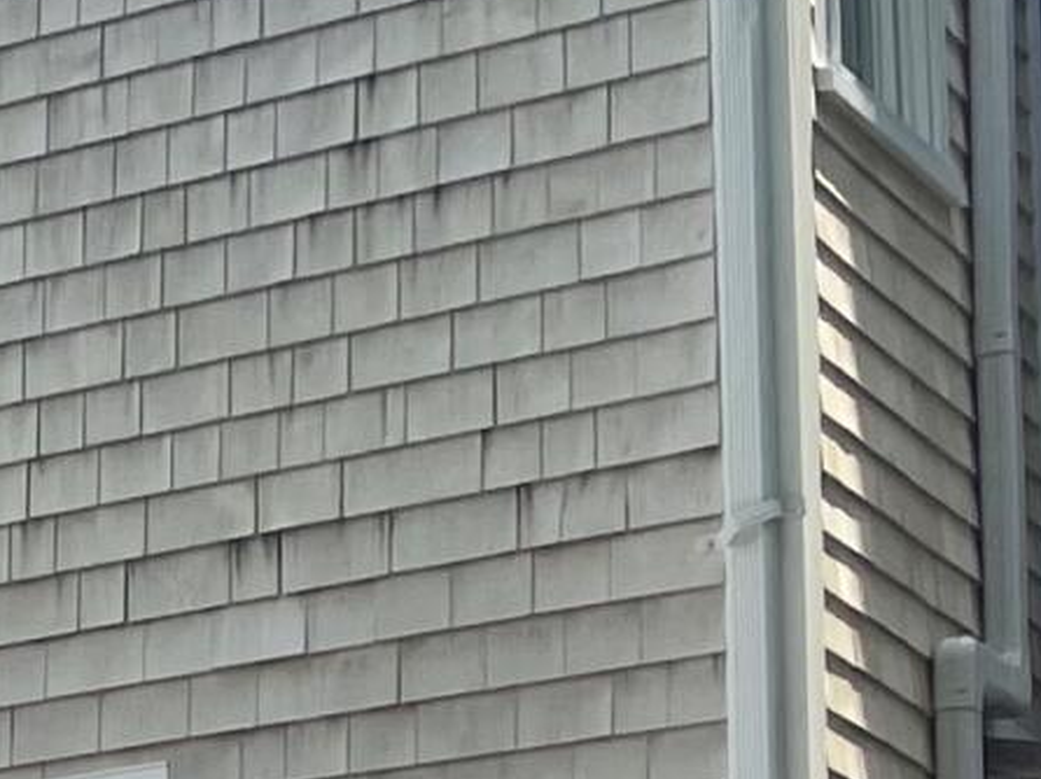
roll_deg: -0.3
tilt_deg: +3.4
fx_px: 5260
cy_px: 1656
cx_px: -2089
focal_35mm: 175
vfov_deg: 8.0
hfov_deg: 9.1
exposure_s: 1/2747
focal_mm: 4.2
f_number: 1.6
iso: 32
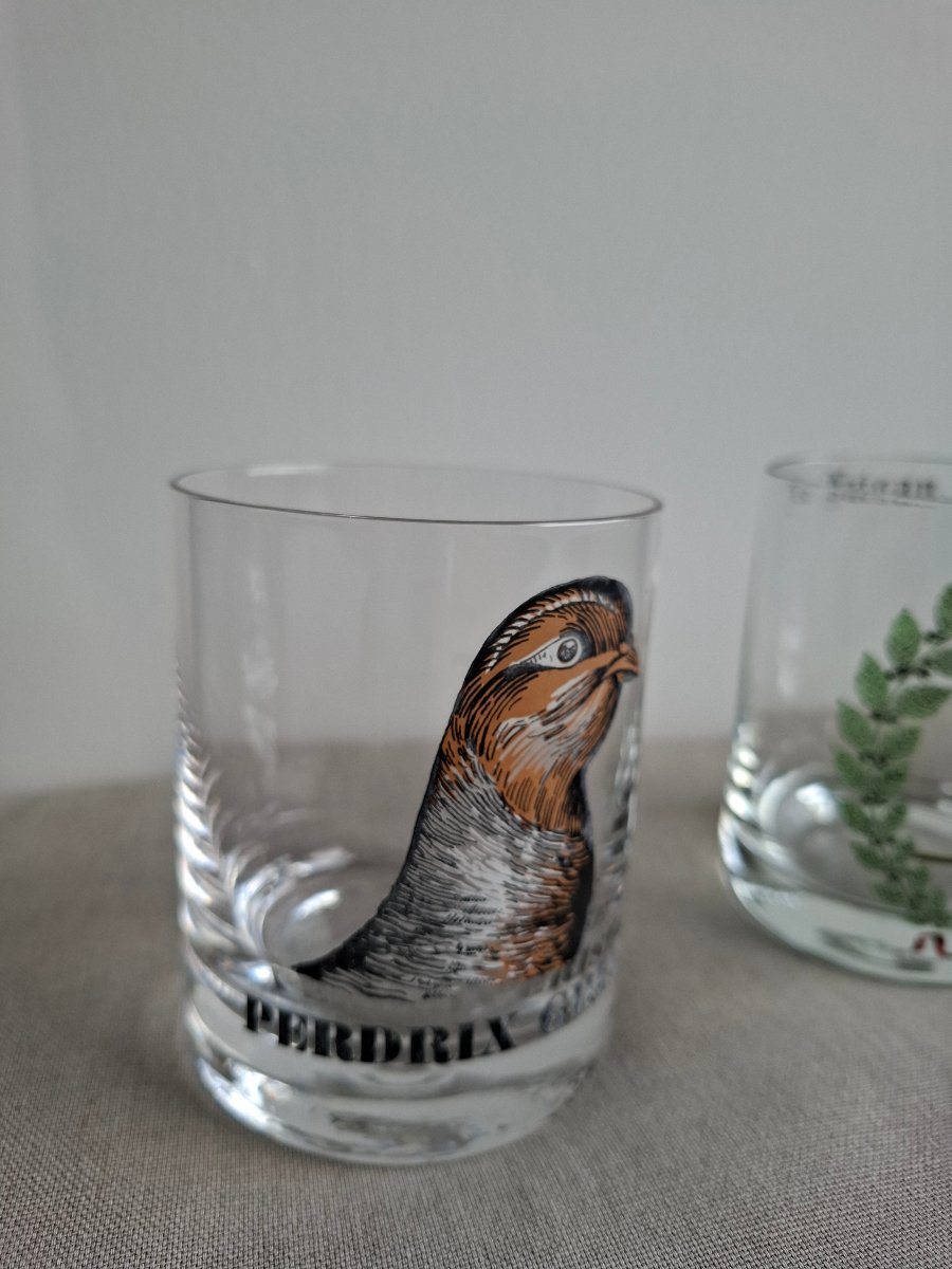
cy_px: 634
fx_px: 843
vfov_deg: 73.9
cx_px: 476
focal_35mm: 23
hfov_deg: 58.9
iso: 50
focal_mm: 5.54
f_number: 1.8
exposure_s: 1/127
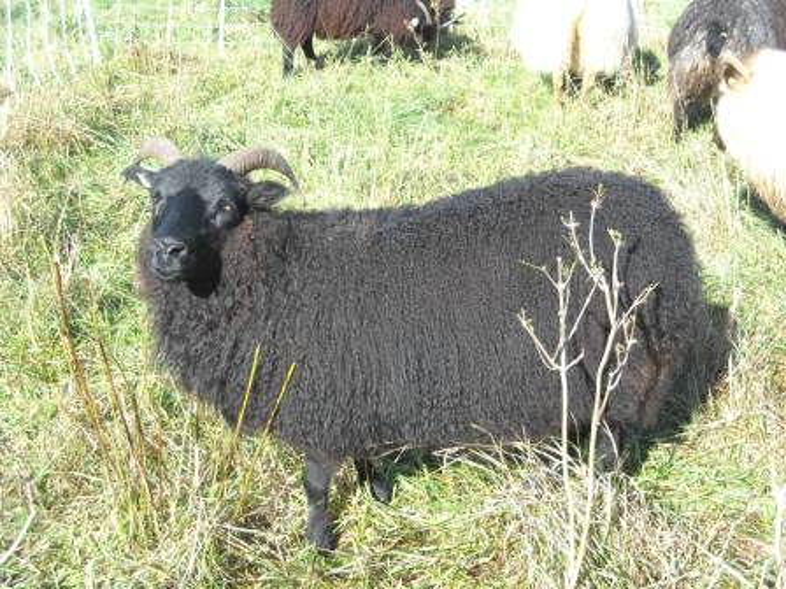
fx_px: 1544
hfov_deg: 28.6
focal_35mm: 68
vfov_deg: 21.6
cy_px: 294
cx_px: 393
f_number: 3.7
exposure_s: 1/141
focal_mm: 11.02
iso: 64
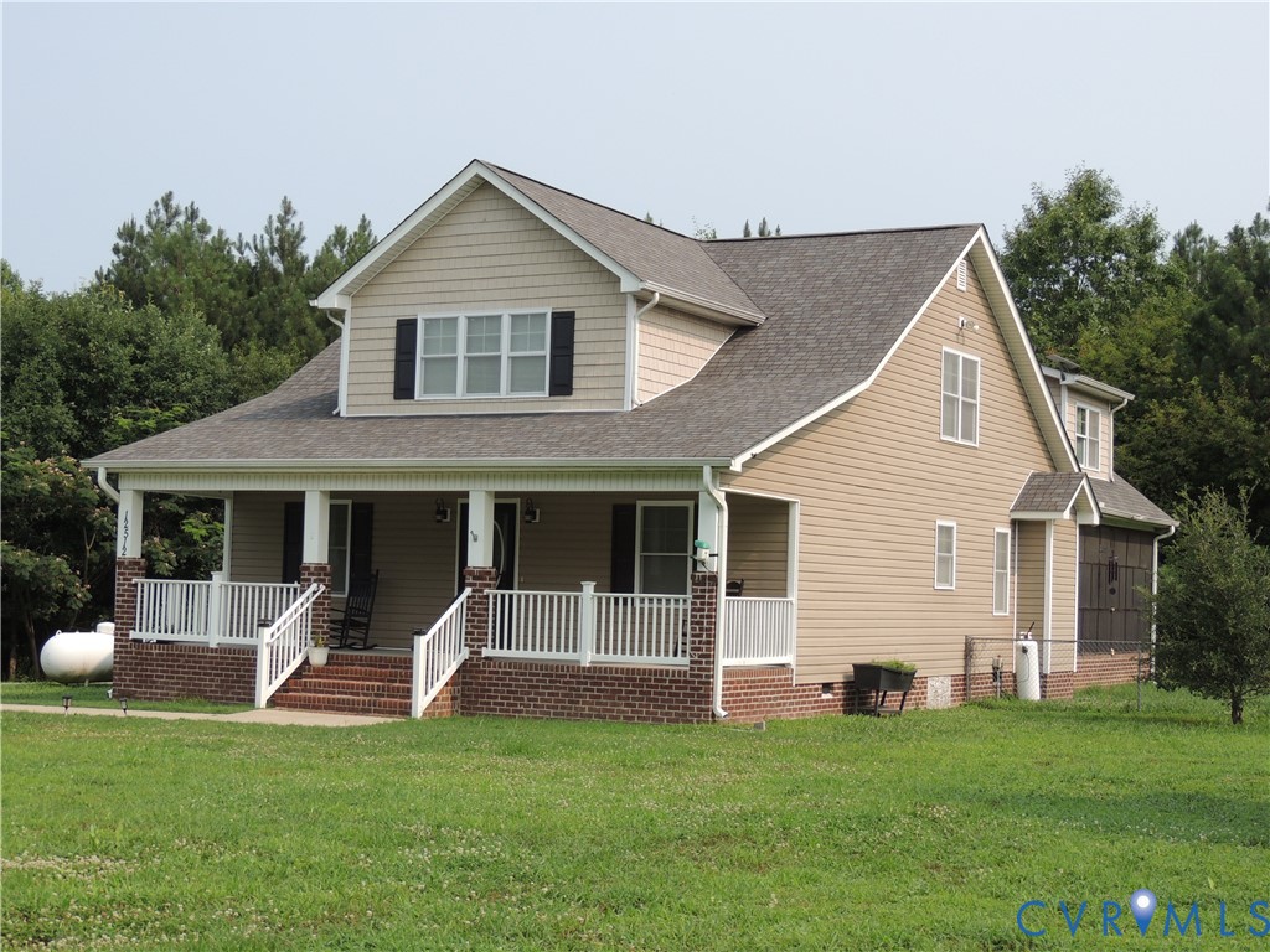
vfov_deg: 26.6
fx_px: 2018
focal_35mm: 55
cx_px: 635
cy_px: 476
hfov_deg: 34.9
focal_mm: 9.8
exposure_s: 1/640
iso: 100
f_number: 3.7
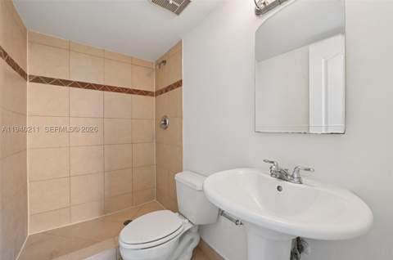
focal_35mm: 15
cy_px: 130
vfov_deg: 77.1
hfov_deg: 100.5
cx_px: 196
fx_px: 163
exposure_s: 1/15
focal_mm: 15
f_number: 8
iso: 250
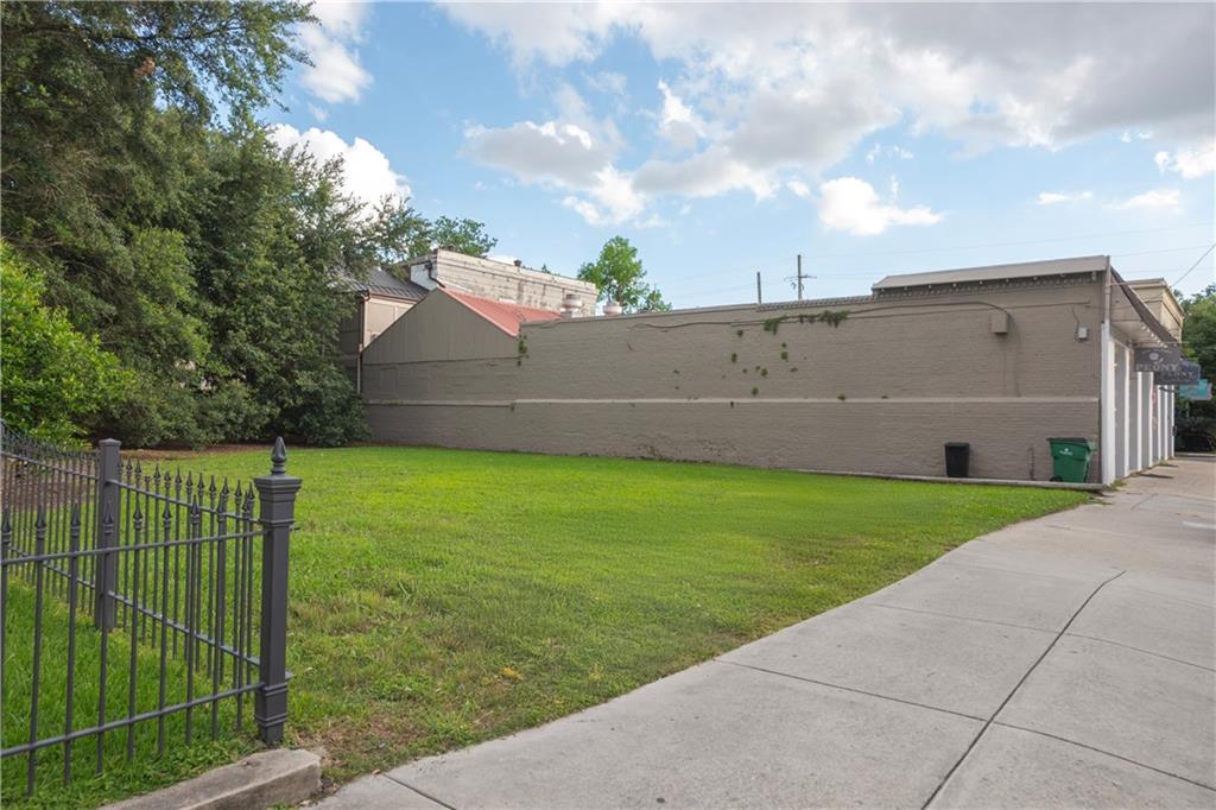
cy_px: 405
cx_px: 608
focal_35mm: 24
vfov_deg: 53.1
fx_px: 810
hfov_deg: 73.8
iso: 100
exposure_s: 1/100
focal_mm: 16
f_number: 6.3
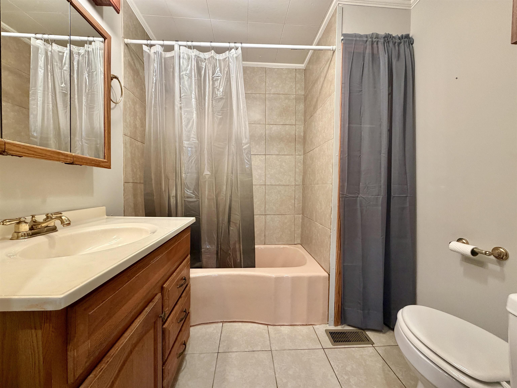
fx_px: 209
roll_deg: -0.9
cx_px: 258
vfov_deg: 85.7
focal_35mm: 14
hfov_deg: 102.1
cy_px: 194
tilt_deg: -1.2
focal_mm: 2.22
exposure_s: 1/60
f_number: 2.2
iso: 320
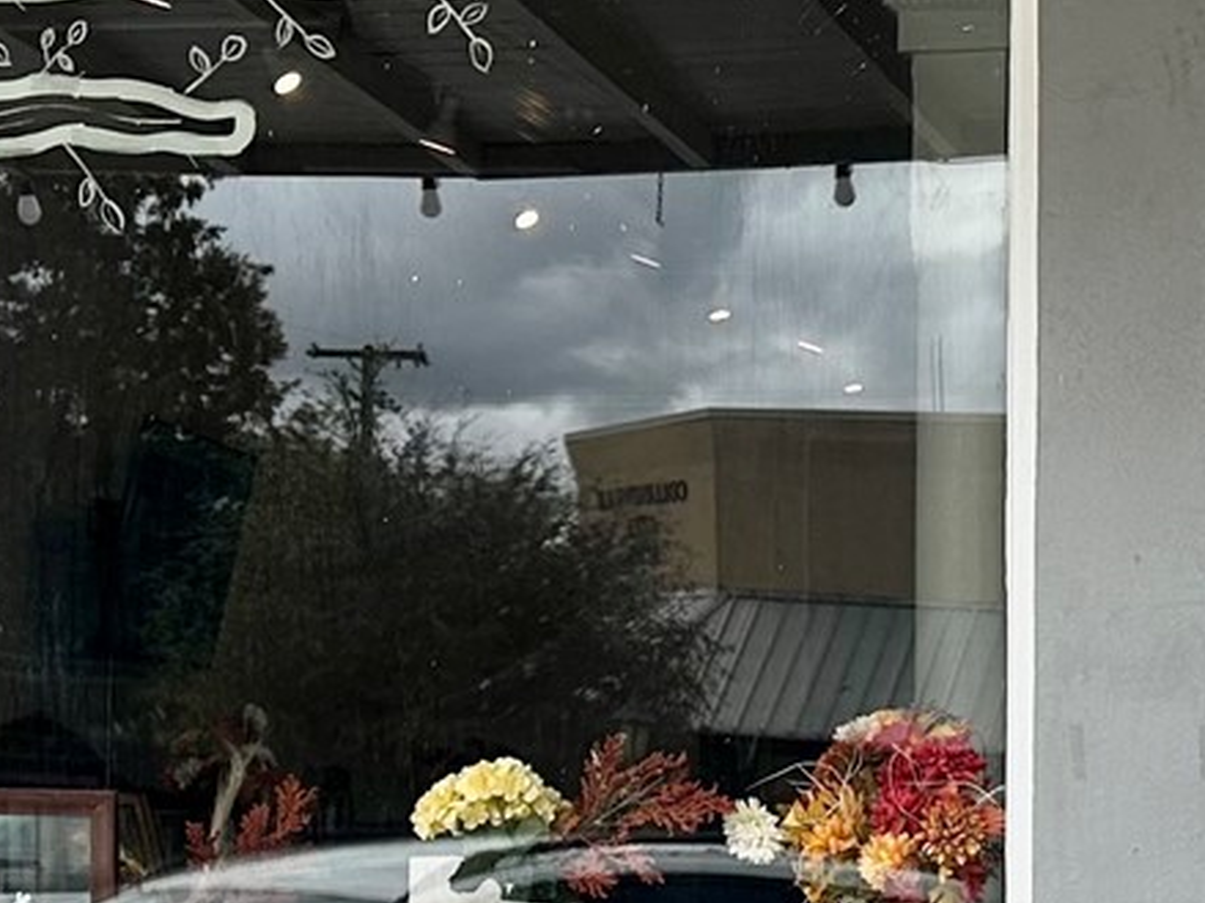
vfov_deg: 13.1
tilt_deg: +1.1
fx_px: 3898
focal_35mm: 112
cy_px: 785
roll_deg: -1.0
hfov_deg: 17.5
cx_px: 887
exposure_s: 1/1198
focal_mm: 6.86
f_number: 1.78
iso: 80
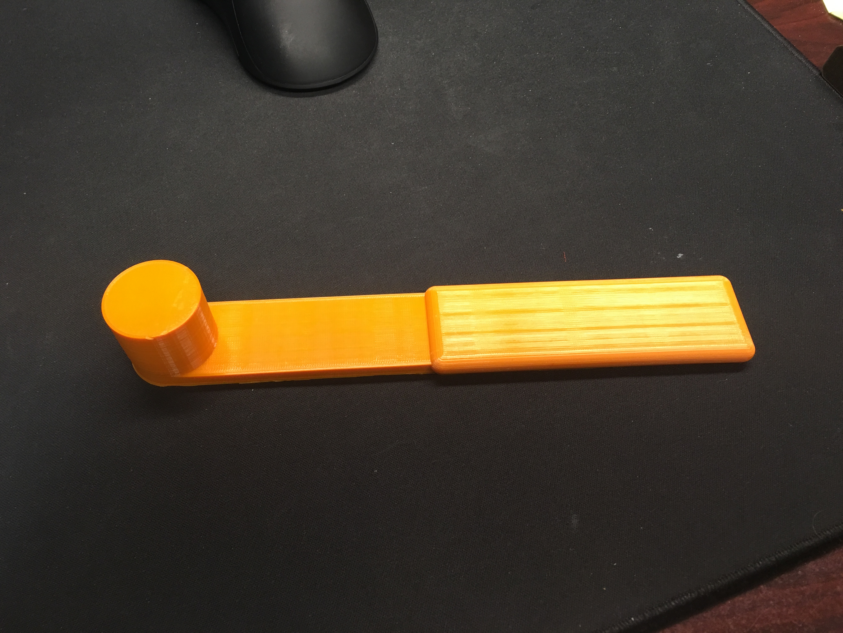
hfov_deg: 61.7
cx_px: 422
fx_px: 706
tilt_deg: -54.3
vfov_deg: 48.2
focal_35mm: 29
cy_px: 316
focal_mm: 4.15
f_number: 2.2
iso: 50
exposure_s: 1/15
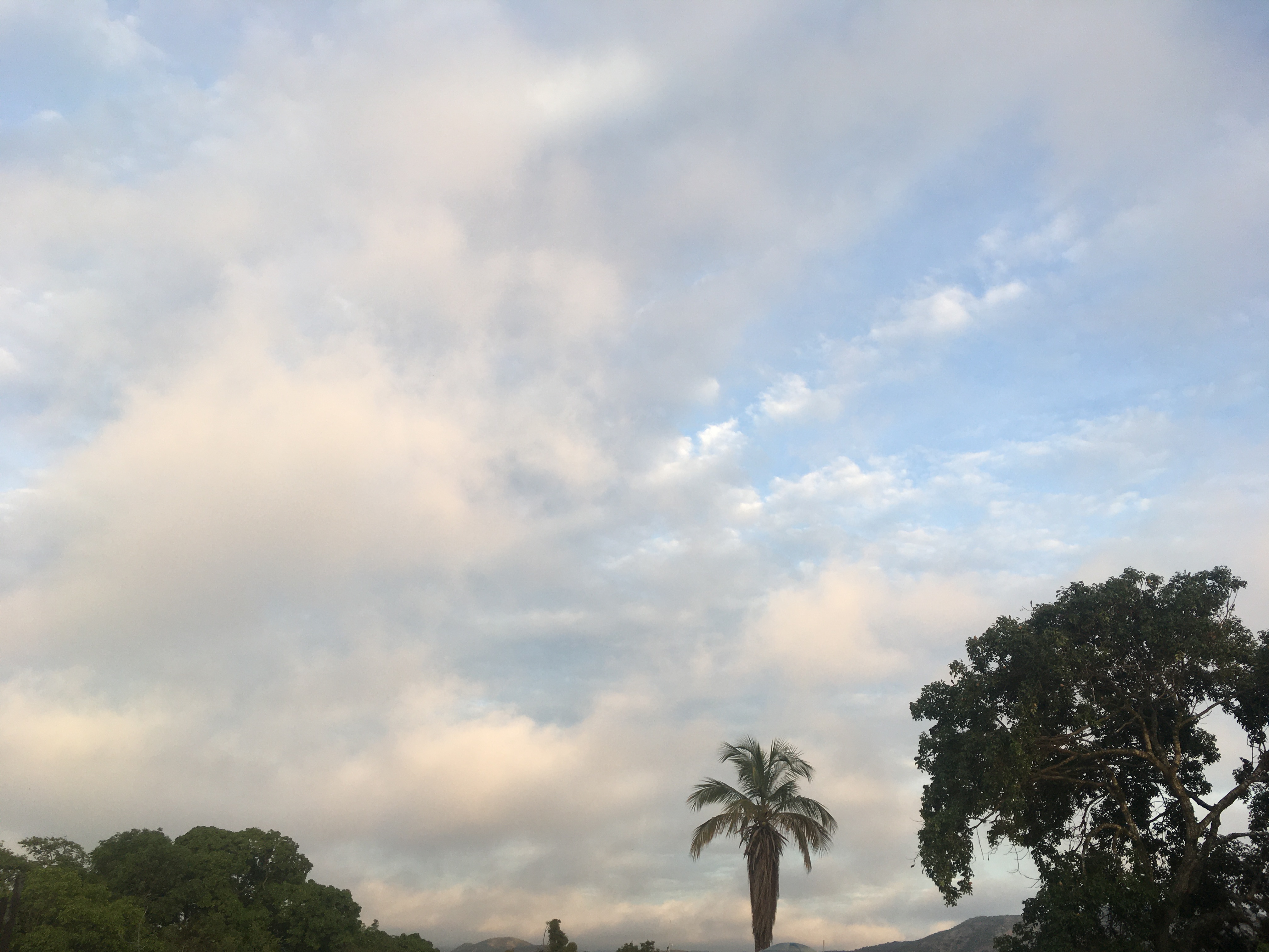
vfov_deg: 48.2
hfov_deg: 61.7
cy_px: 476
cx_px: 634
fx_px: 1063
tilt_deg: +24.6
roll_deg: -3.4
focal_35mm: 29
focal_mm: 4.15
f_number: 2.2
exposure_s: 1/437
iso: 25
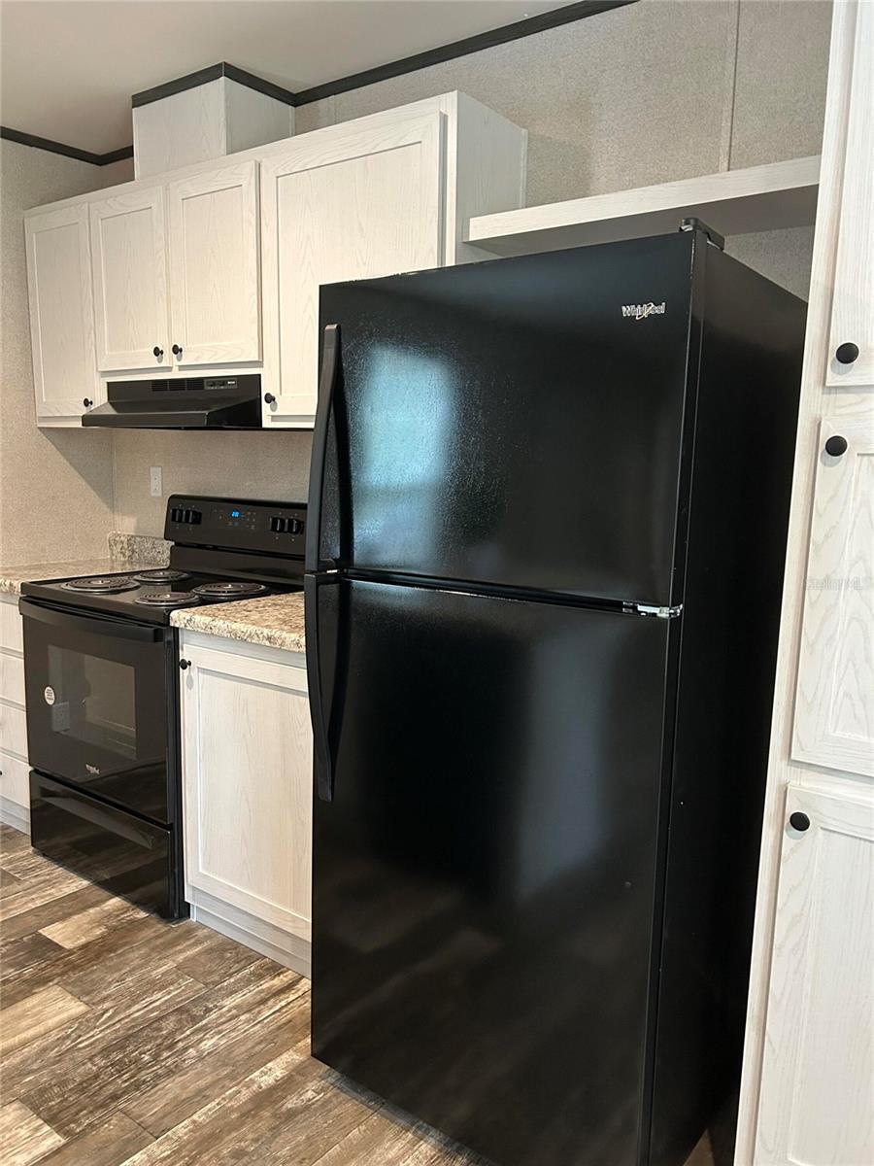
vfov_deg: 67.3
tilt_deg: -8.4
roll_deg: -2.0
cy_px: 583
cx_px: 437
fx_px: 875
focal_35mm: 26
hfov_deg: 53.1
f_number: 1.5
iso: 500
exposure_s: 1/60
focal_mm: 5.7
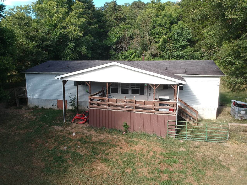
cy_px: 92
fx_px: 178
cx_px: 124
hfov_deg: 69.4
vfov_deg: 54.9
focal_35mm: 25
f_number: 2.6
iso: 100
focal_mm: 4.49
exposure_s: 1/240
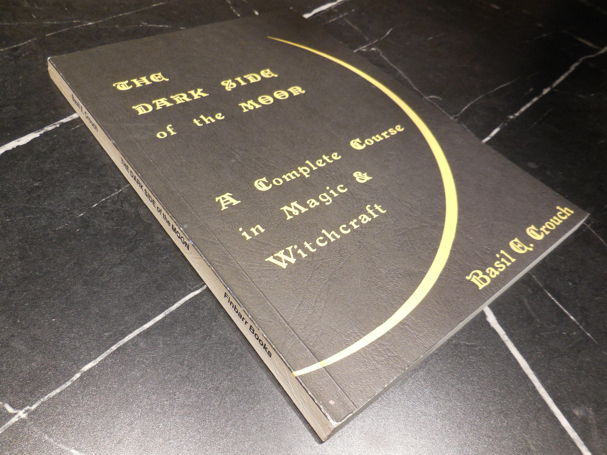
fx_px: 438
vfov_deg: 54.9
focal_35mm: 25
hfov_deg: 69.4
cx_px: 304
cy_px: 228
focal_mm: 4.5
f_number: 3.1
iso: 250
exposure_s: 1/30
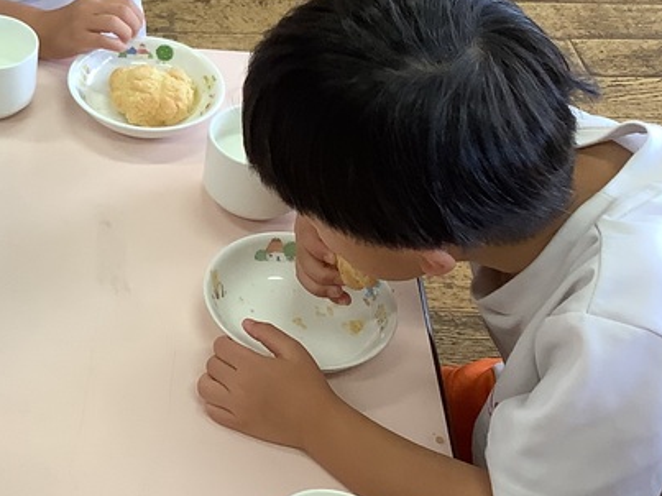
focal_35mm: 77
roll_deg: +0.7
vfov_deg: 18.6
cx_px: -80
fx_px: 1472
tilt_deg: -35.6
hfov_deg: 23.6
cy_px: -5
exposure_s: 1/60
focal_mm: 3.3
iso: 64
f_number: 2.4
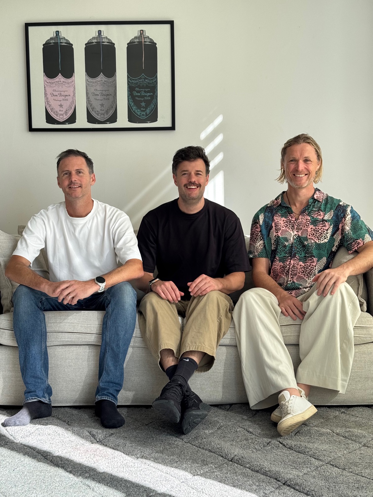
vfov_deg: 39.7
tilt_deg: -3.2
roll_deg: +0.7
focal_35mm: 48
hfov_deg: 30.3
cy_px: 248
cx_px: 186
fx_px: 690
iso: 64
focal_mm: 6.76
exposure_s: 1/474
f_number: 1.78
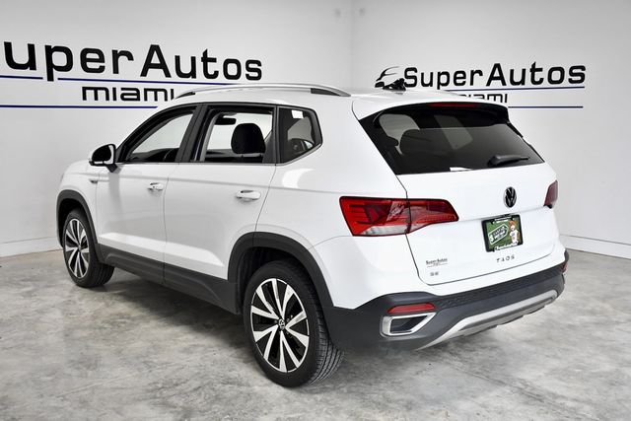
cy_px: 210
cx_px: 316
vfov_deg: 36.9
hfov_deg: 53.1
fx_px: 631
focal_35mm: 36
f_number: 5.6
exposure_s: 1/500
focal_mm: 24
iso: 2000
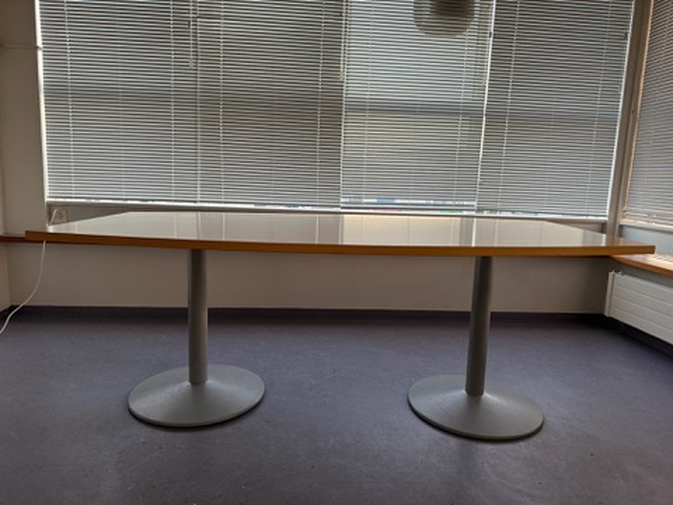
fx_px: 467
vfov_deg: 56.8
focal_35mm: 24
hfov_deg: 71.6
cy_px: 252
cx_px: 336
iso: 200
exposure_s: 1/83
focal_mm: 6.76
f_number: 1.78
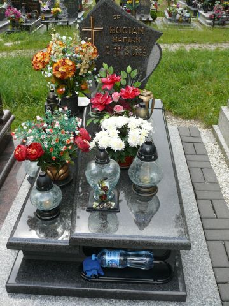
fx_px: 309
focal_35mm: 35
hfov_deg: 40.7
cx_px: 114
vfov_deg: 52.6
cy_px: 153
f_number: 4
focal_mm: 7.4
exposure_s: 1/160
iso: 100
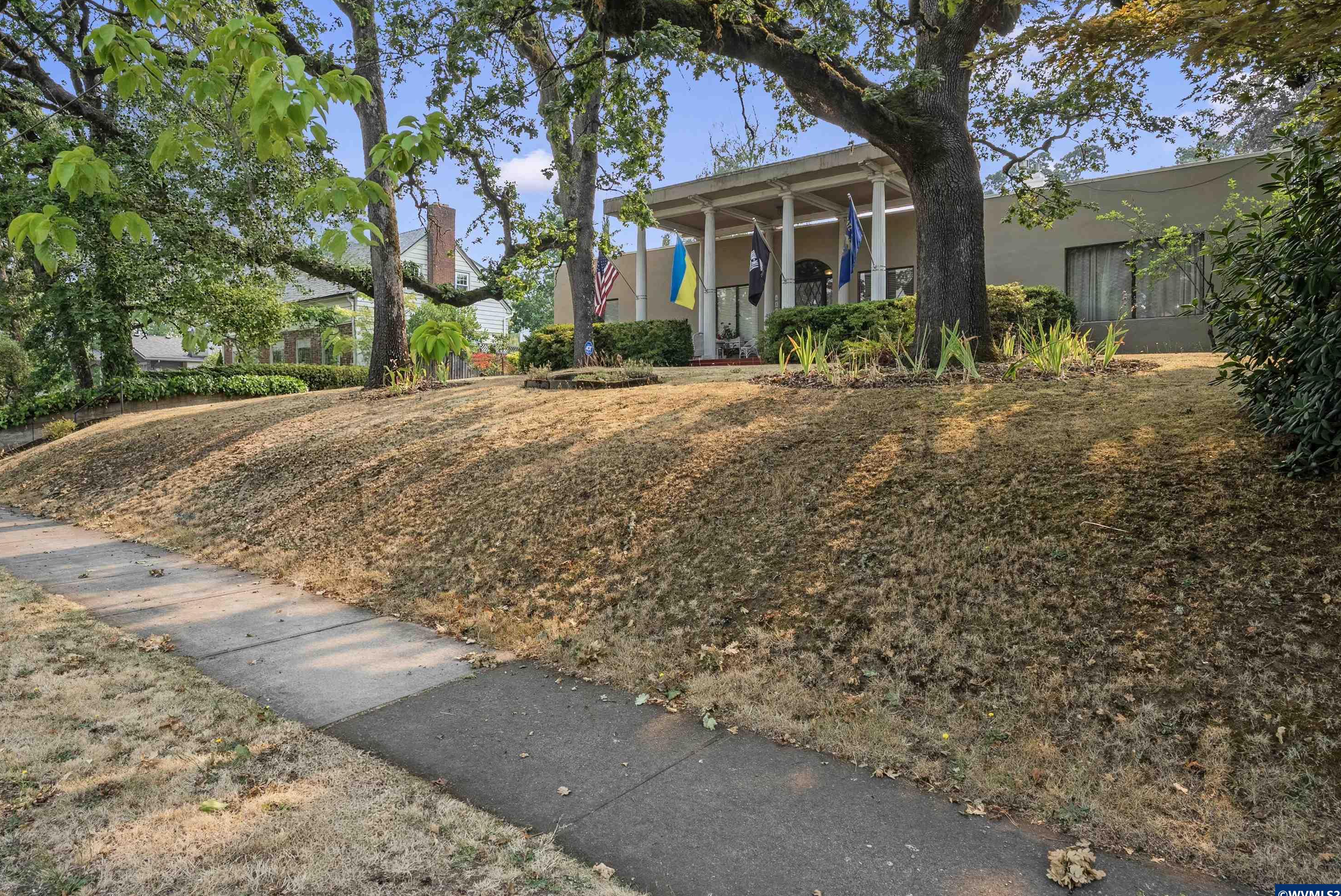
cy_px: 437
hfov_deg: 78.6
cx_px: 664
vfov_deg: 57.3
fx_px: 820
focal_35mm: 22
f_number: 9
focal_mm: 21
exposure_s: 1/10
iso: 250
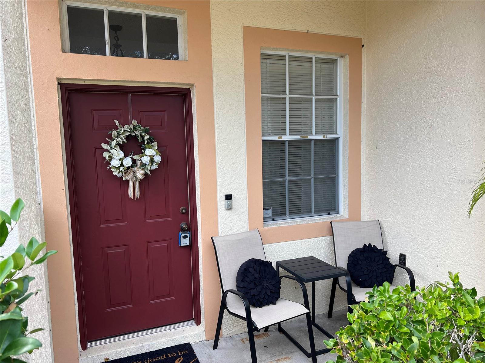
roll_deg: +1.6
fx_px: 364
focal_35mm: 26
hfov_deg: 67.3
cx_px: 242
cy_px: 182
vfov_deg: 53.1
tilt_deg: -6.3
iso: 50
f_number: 1.5
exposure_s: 1/456
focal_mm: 5.7
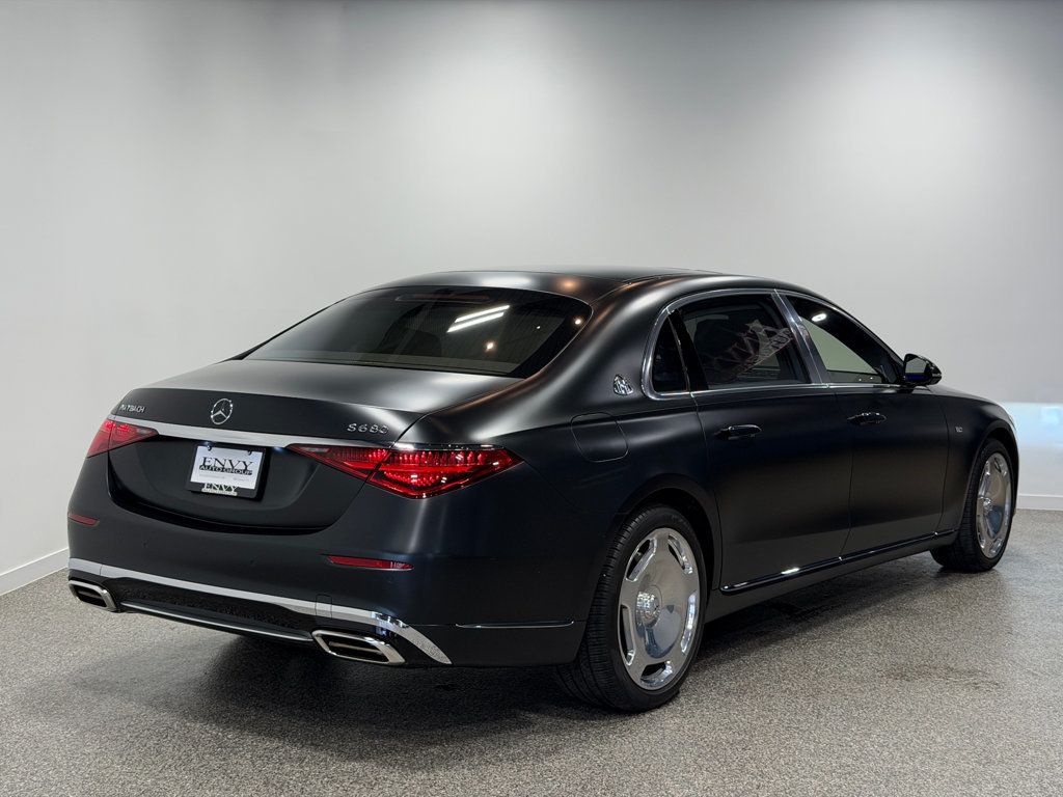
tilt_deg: -4.0
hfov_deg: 39.7
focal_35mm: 48
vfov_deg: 30.3
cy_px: 398
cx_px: 532
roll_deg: -1.2
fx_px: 1474
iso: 64
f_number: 1.78
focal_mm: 6.76
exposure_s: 1/306
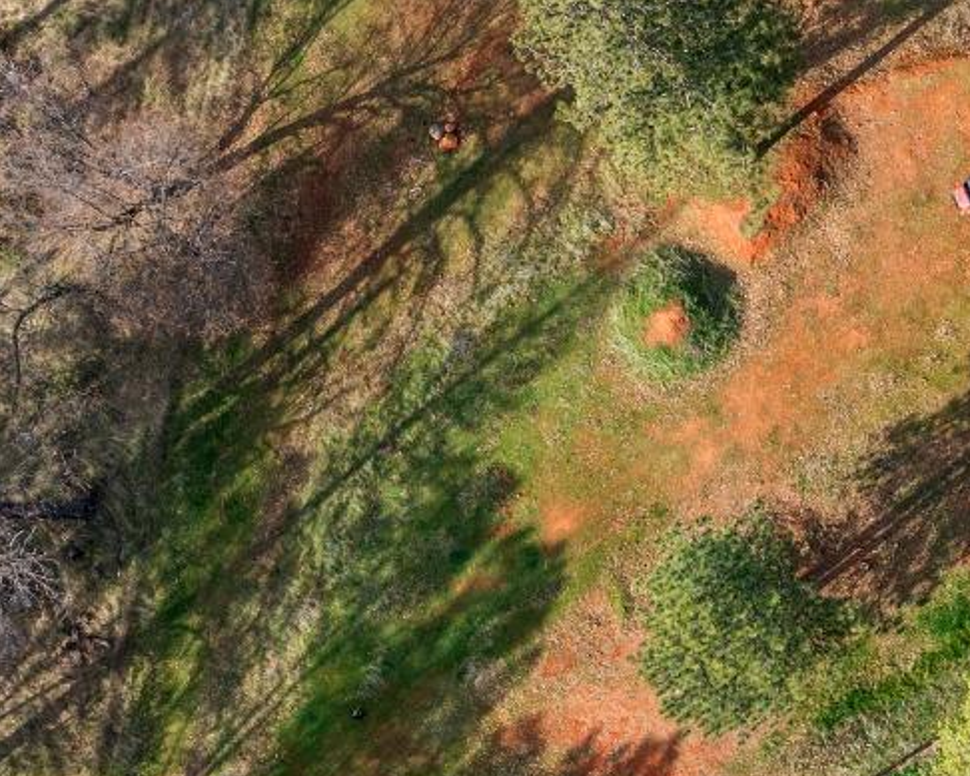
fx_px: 2326
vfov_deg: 18.9
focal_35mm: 81
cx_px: 1110
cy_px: 548
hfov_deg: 22.1
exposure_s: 1/200
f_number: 5.6
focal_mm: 10.26
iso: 100
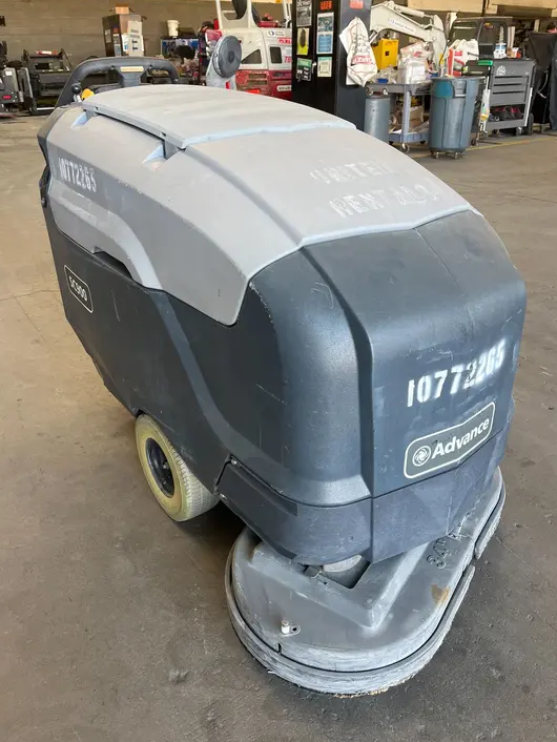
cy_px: 363
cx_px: 281
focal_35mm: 27
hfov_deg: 51.4
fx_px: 579
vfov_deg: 65.3
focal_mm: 5.1
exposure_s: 1/121
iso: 100
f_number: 1.6
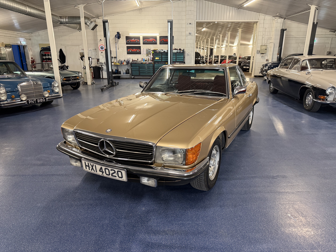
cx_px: 168
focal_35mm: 24
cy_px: 126
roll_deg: +0.5
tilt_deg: -16.0
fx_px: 233
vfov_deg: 56.8
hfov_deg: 71.6
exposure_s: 1/50
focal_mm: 6.76
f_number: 1.78
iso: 400
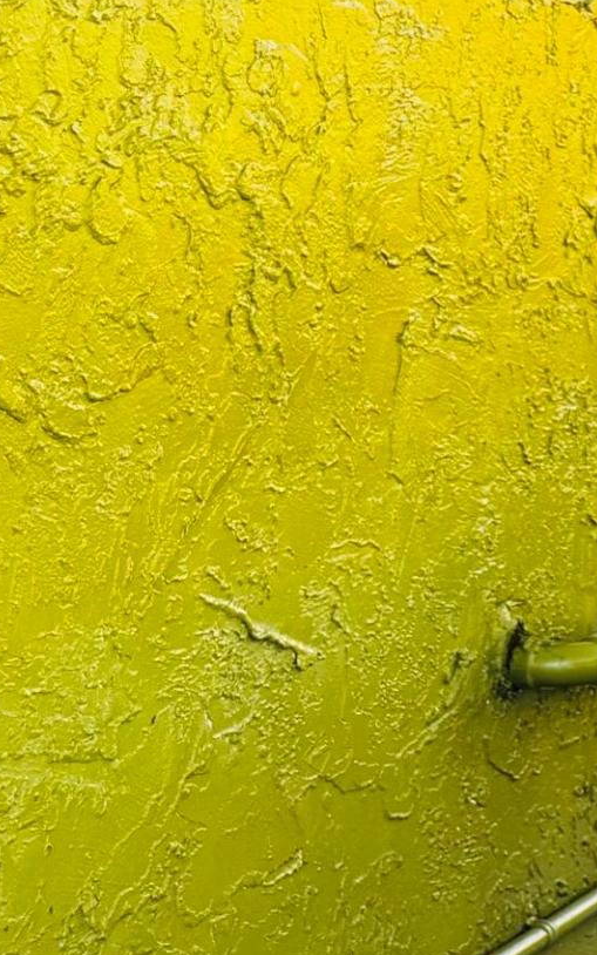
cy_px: 435
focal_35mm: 90
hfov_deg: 11.1
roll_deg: -0.4
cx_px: 1621
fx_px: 2342
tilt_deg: -7.0
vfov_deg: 23.0
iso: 80
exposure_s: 1/168
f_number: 1.78
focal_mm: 6.76
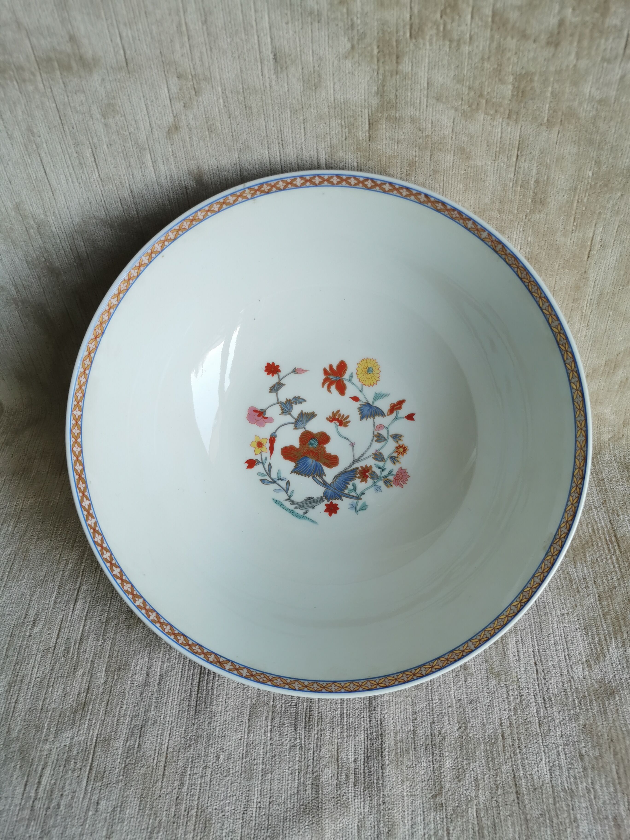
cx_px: 315
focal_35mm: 27
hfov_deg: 51.4
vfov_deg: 65.3
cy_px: 420
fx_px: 655
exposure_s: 1/100
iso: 50
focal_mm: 5.58
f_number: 1.8
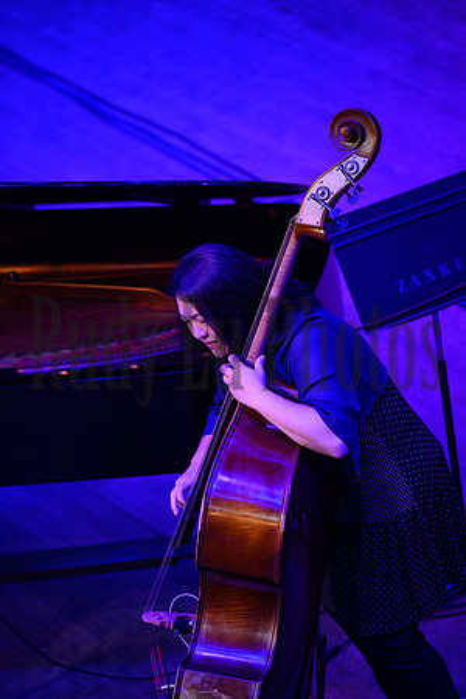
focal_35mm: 200
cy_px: 350
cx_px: 233
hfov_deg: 6.9
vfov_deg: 10.3
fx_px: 3883
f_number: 2.8
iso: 3200
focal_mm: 200
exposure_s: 1/640
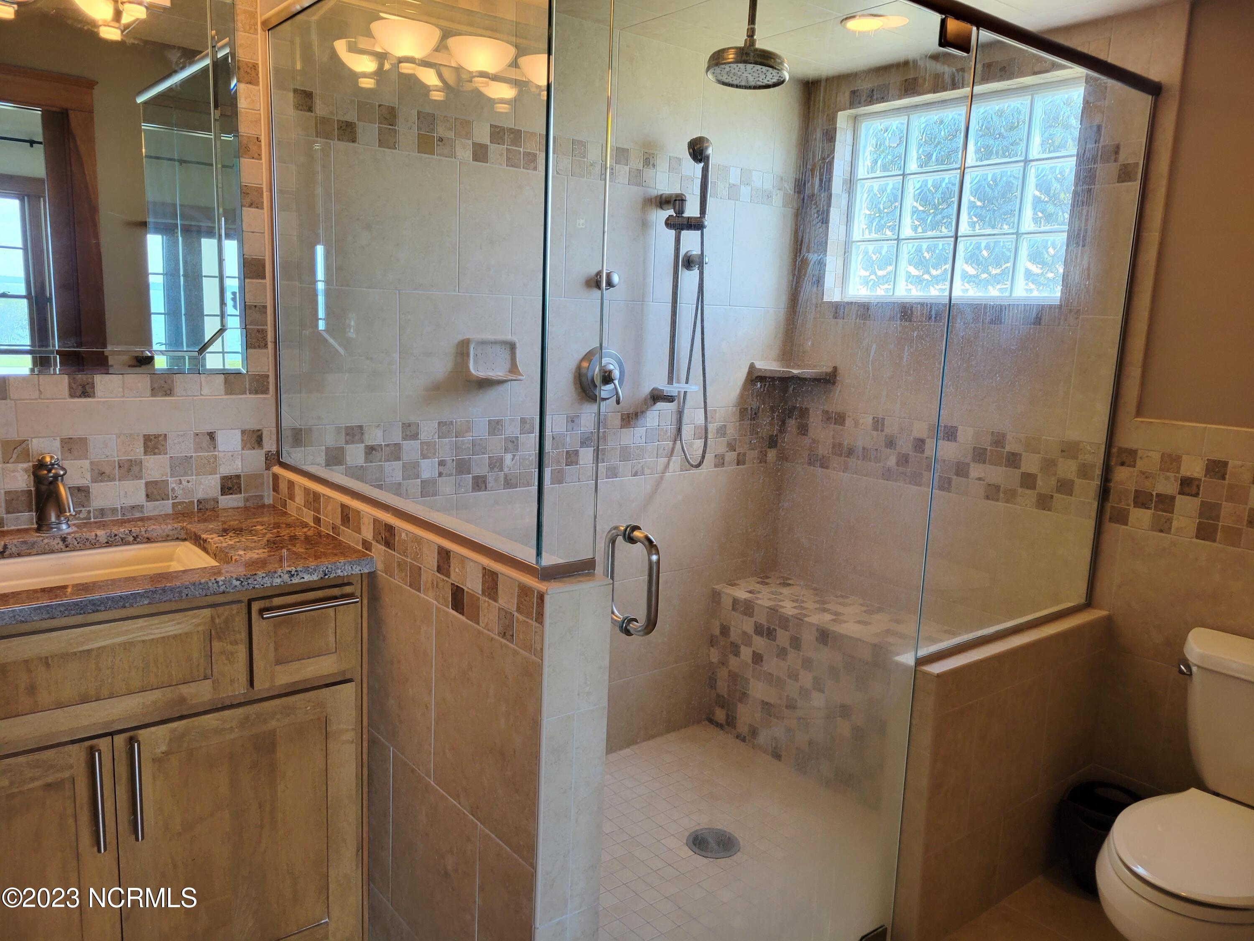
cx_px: 627
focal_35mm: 26
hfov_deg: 67.3
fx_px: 942
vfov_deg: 53.1
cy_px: 470
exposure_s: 1/120
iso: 125
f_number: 1.8
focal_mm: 5.4
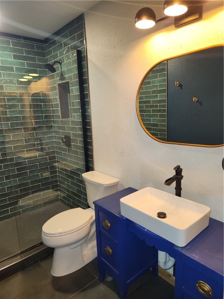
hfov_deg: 58.9
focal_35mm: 23
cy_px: 150
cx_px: 112
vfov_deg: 73.9
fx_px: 198
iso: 100
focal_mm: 5.4
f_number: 1.8
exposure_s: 1/30
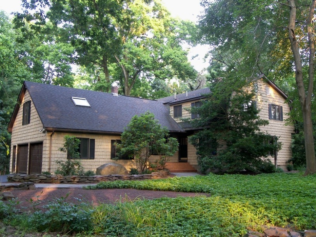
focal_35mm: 37
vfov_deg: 38.7
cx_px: 158
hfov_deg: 50.1
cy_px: 118
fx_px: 338
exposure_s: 1/20
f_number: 3.2
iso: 100
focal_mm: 7.8
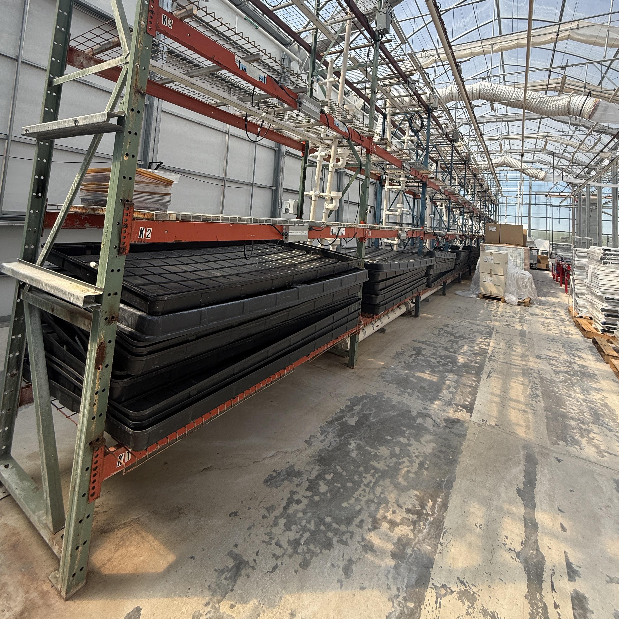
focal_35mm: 17
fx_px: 344
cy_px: 196
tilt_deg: +4.7
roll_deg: -3.8
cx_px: 304
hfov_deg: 84.0
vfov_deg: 80.6
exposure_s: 1/726
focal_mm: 2.22
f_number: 2.2
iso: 50
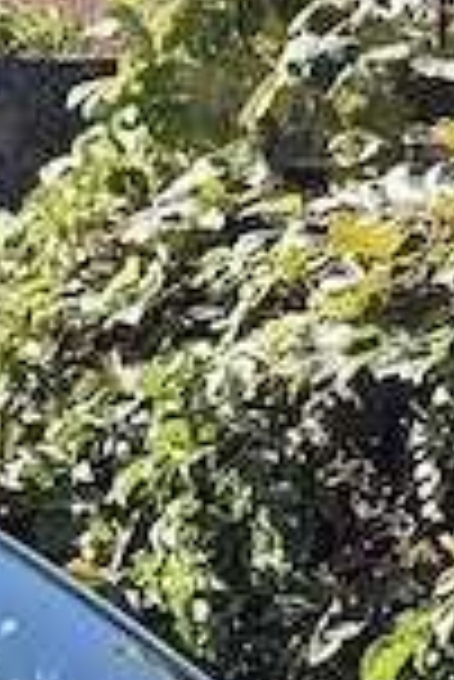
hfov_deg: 5.1
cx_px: -378
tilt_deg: -6.6
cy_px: 968
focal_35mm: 264
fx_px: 4982
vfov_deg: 7.7
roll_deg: -0.5
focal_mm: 6.76
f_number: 1.78
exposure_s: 1/888
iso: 64
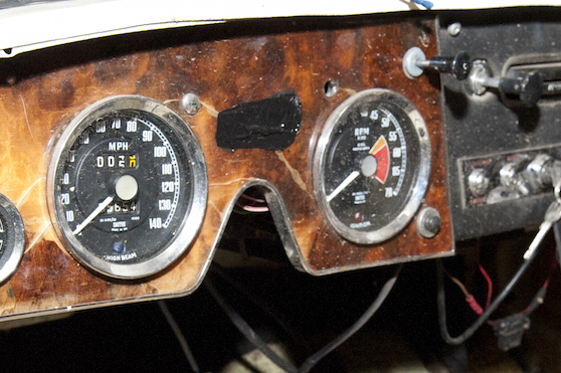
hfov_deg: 26.0
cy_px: 377
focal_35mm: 78
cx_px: 323
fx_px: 1214
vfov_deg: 17.1
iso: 3200
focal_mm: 34
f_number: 8
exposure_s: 1/100
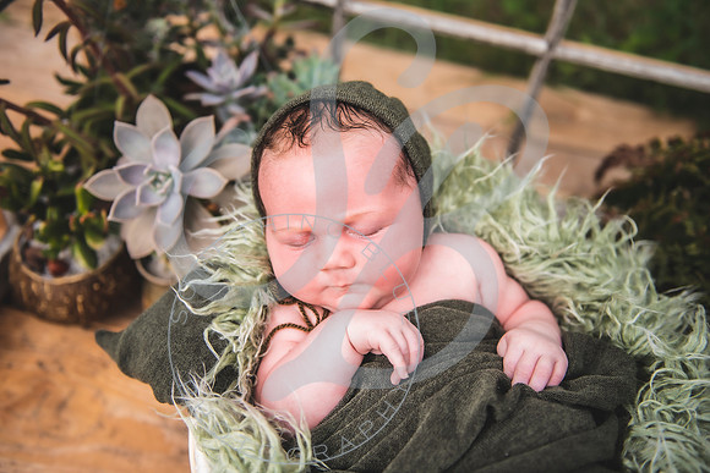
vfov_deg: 37.9
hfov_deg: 54.4
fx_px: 690
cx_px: 355
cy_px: 236
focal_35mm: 35
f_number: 2.8
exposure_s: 1/500
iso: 100
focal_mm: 35
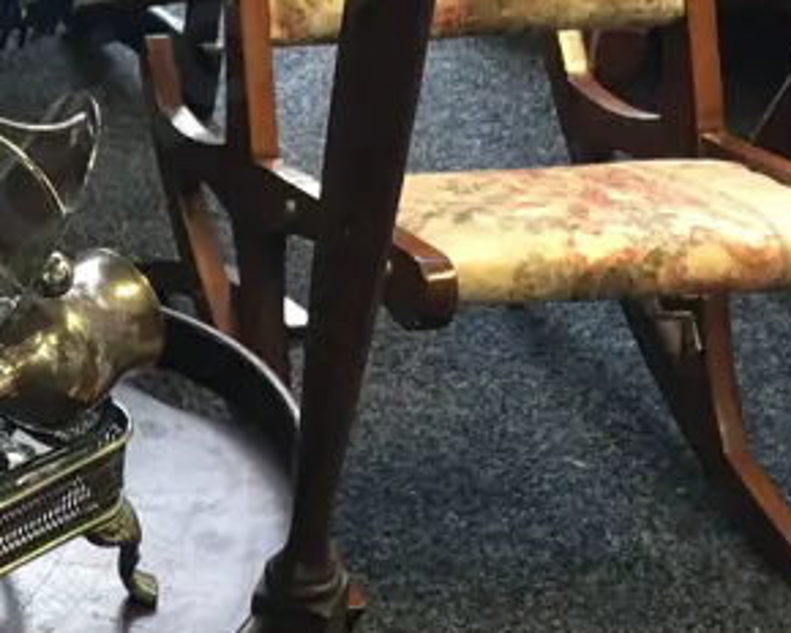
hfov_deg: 17.8
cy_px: 409
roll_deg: -0.8
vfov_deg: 15.4
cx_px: -262
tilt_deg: -29.4
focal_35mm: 100
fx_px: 2341
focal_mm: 4.15
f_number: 2.2
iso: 64
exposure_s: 1/17
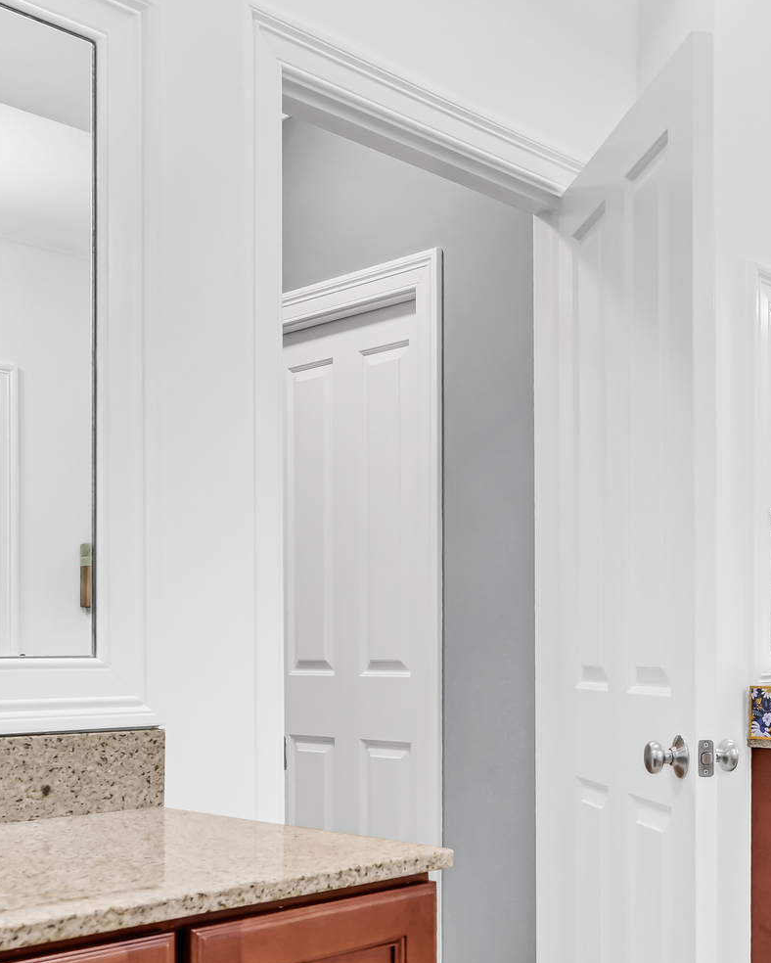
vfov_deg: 44.4
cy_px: 599
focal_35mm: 41
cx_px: 605
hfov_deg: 35.5
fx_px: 1169
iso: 320
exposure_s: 1/320
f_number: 8
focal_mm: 14
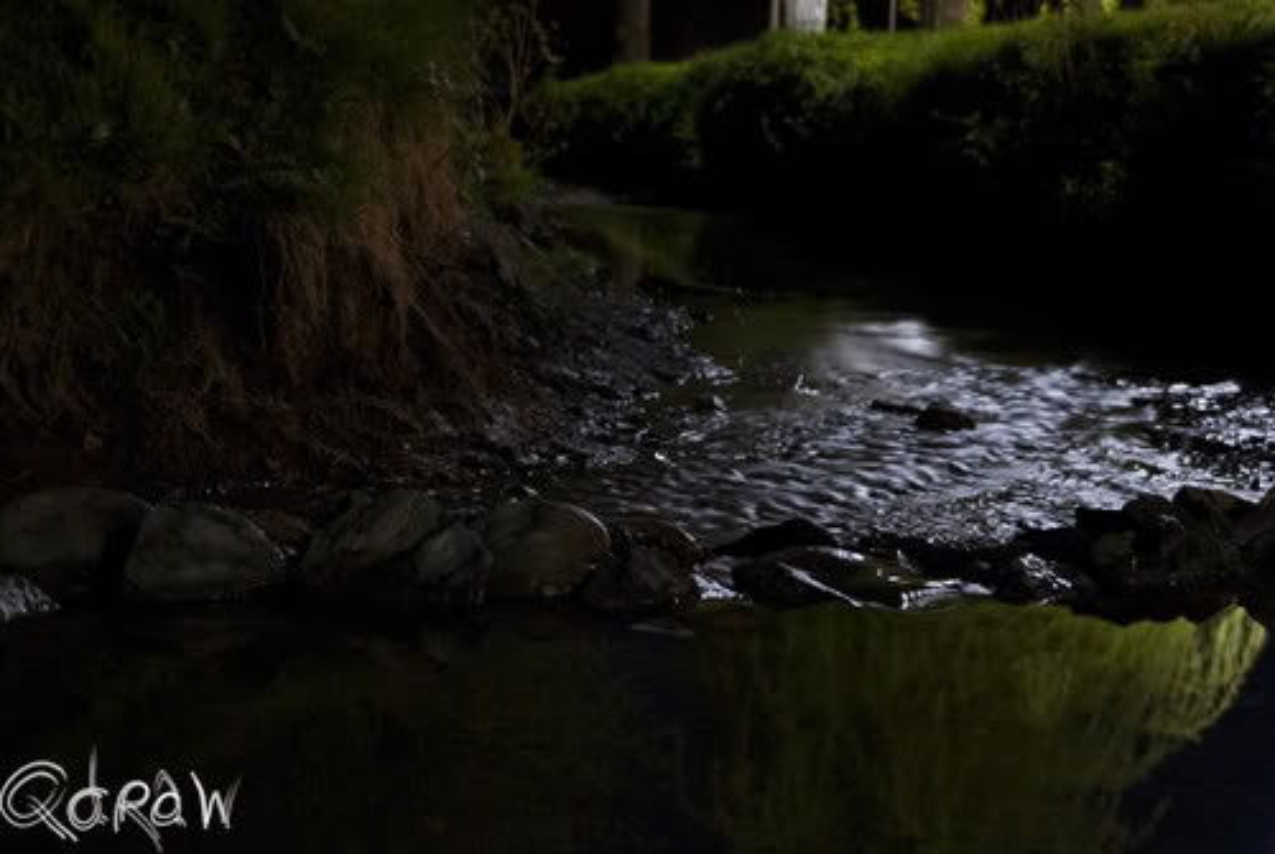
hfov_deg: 33.4
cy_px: 427
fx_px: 2128
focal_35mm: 60
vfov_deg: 22.7
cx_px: 638
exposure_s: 6
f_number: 4.5
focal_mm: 40
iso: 400
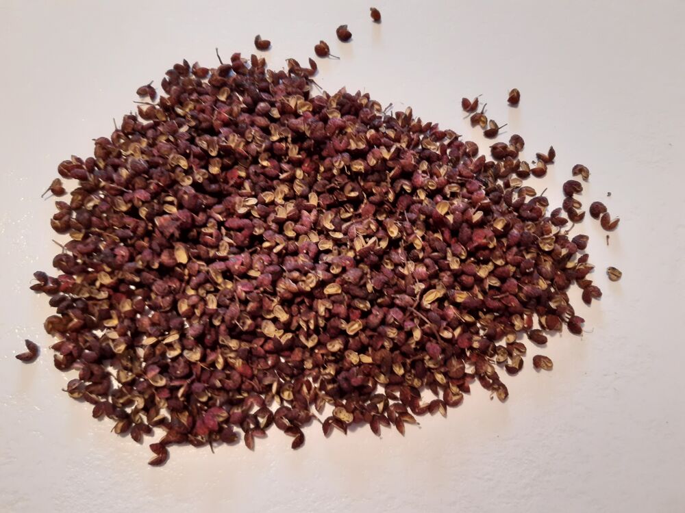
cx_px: 342
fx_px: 515
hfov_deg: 67.3
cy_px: 256
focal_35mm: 26
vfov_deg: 53.1
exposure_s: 1/50
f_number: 1.7
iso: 200
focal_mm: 3.92
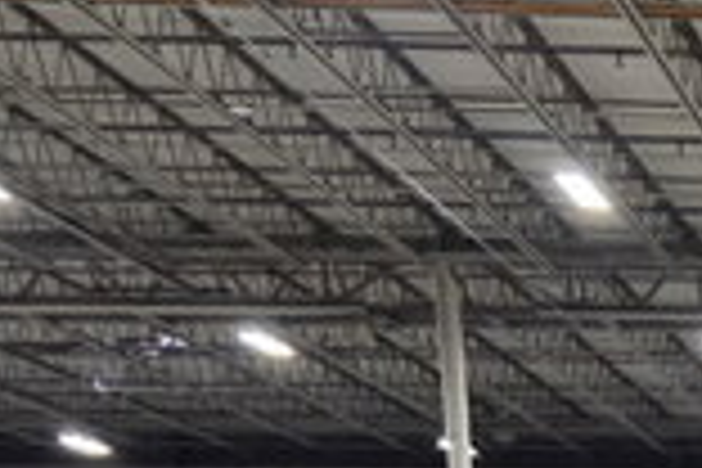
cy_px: 1215
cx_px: 1458
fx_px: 2301
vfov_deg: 9.9
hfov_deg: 14.2
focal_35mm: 118
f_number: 1.7
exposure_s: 1/120
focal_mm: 6.3
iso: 400
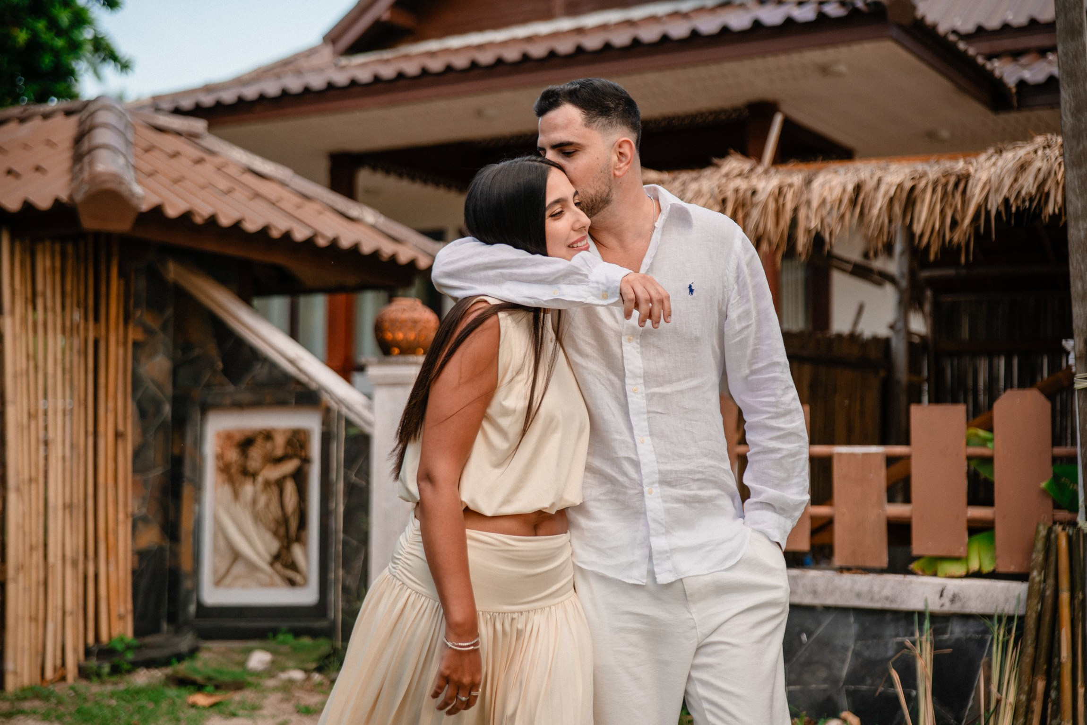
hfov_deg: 39.2
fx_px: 1528
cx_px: 537
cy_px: 358
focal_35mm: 51
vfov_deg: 26.7
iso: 100
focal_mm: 50
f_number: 2.2
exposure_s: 1/400
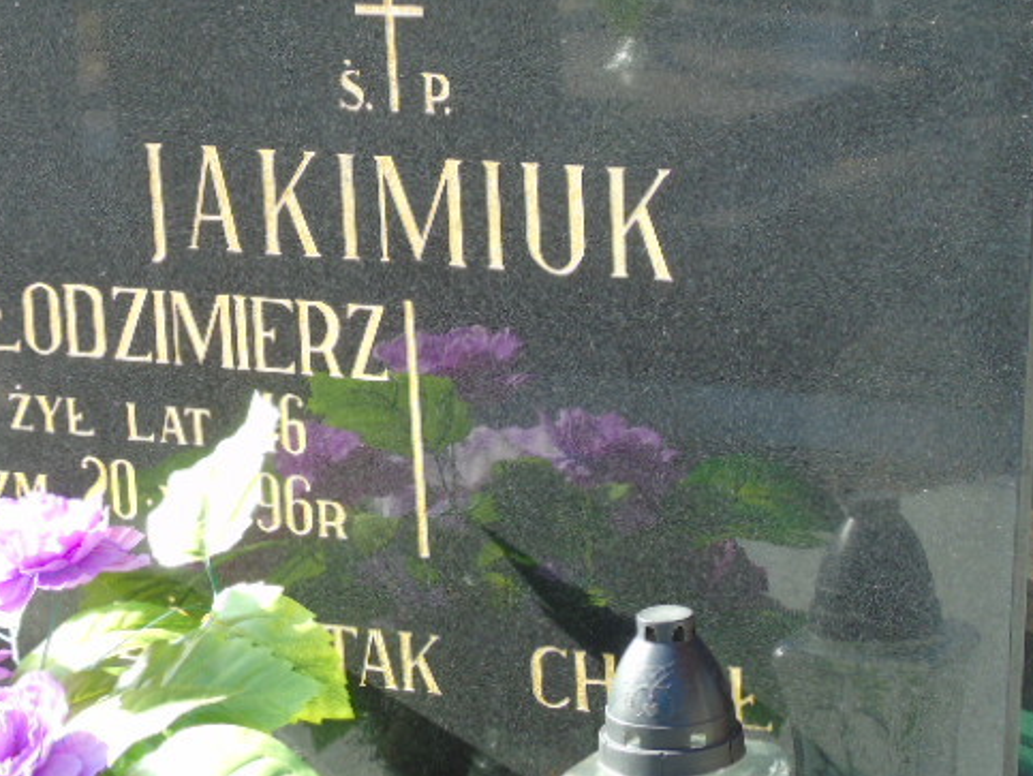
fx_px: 4271
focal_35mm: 143
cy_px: 385
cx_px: 449
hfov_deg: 13.8
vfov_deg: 10.4
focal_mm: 19
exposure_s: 1/60
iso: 80
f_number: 4.4
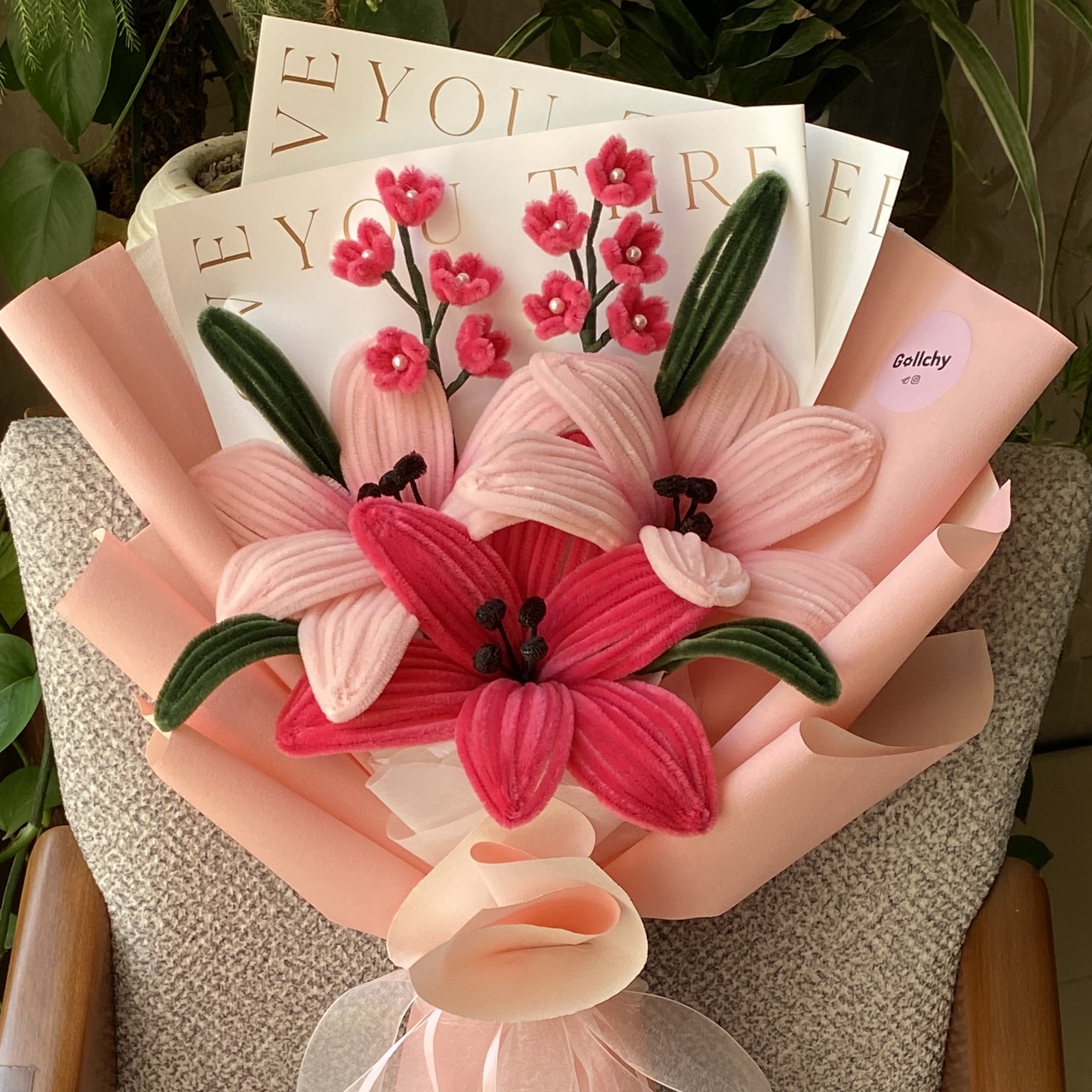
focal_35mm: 33
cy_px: 747
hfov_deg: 49.7
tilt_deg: -35.6
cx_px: 525
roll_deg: -1.0
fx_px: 1178
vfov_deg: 48.7
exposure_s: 1/122
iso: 64
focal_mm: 4.25
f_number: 1.8
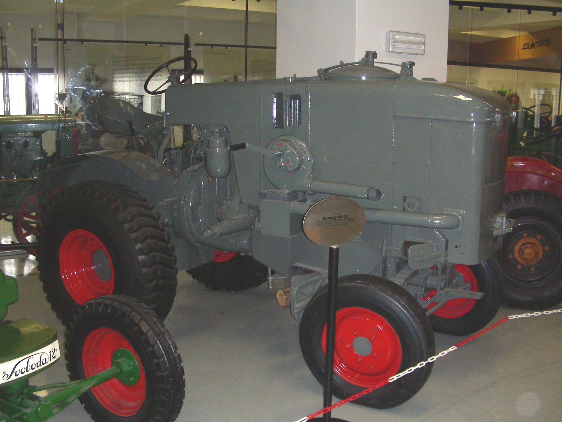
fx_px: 617
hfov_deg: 49.0
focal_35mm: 38
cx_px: 281
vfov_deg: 37.7
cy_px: 211
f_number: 3.5
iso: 200
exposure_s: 1/60.1
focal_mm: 6.3
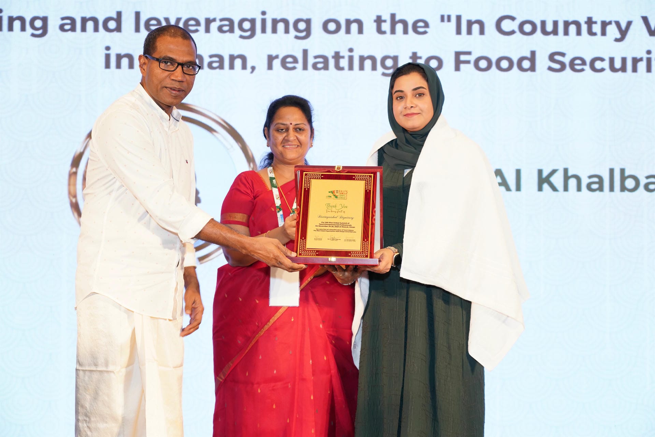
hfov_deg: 32.9
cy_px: 218
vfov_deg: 22.3
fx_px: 1110
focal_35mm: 61
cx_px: 328
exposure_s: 1/160
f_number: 4
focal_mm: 61
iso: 1000
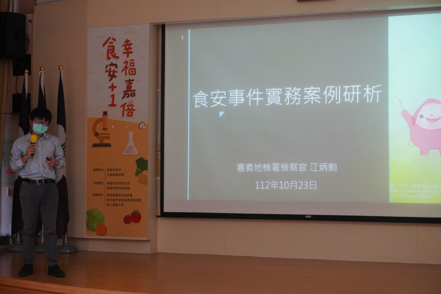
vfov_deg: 23.8
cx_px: 220
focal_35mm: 57
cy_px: 147
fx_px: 698
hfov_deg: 35.0
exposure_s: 1/60
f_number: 5.6
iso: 1600
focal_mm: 38
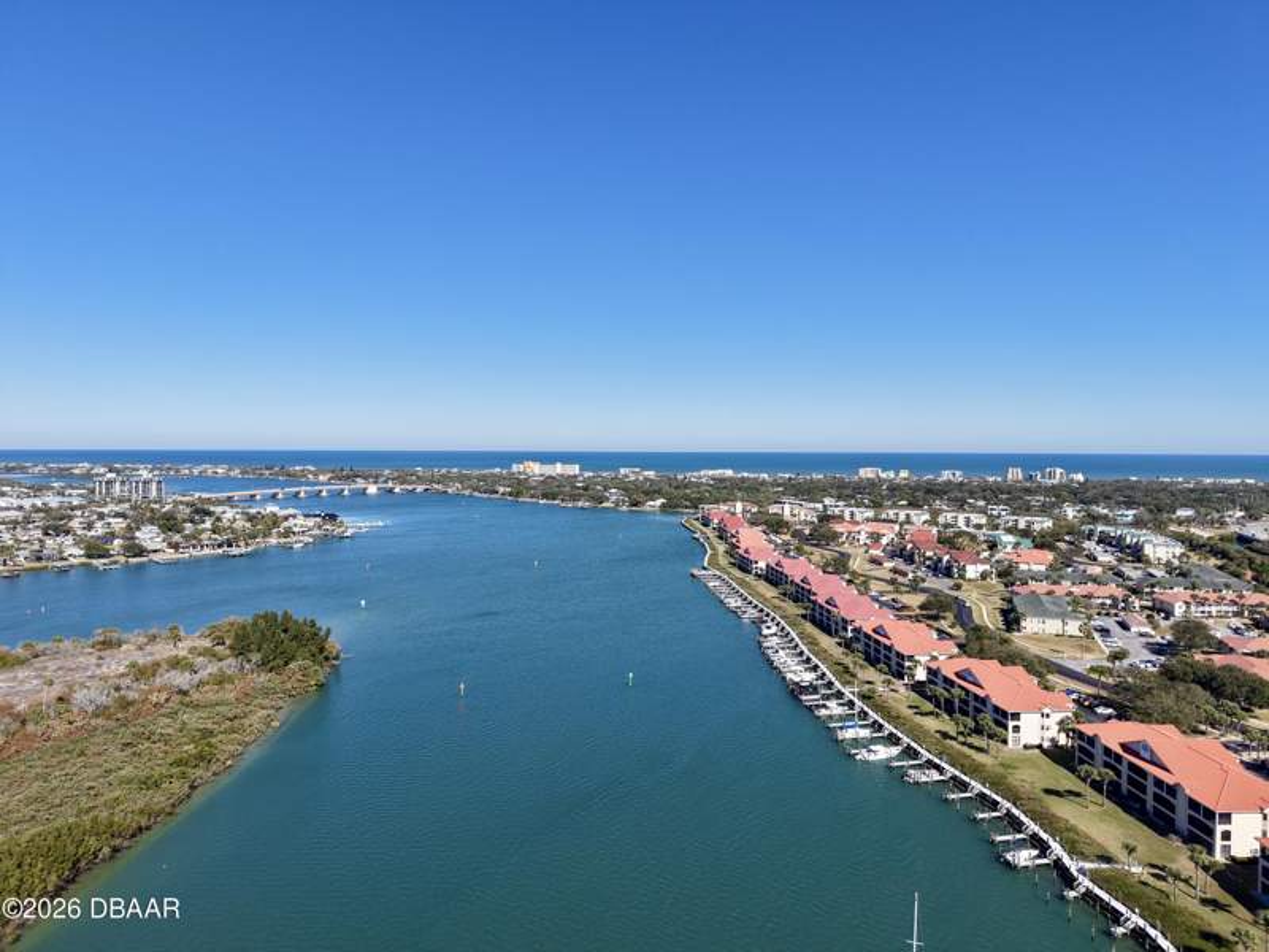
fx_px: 880
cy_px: 476
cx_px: 634
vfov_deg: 56.8
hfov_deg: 71.6
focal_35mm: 24
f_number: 1.8
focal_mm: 8.67
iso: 120
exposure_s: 1/4000
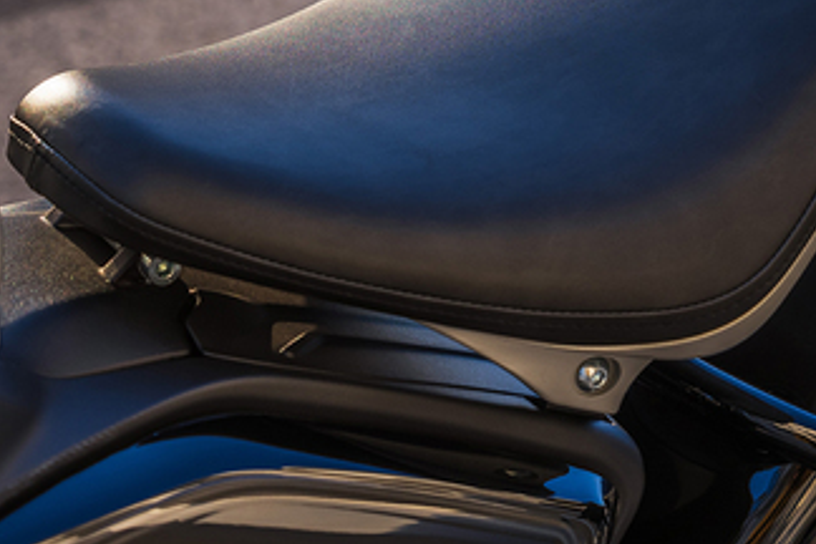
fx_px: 3014
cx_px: 441
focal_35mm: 133
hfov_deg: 15.4
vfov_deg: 10.3
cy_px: 110
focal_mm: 49
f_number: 4
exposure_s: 1/250
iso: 50
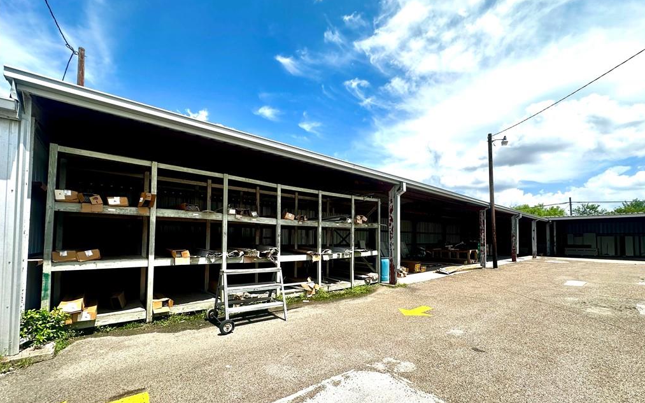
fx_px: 264
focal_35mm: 15
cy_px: 232
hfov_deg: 101.5
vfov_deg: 74.3
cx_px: 323
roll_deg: -0.5
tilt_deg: +1.4
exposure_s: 1/1770
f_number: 2.2
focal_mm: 2.22
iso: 40
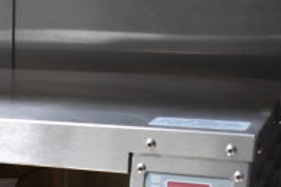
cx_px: -114
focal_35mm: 114
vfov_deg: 11.5
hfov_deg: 16.6
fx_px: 890
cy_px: 294
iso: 1000
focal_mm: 24
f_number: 4
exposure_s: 1/40
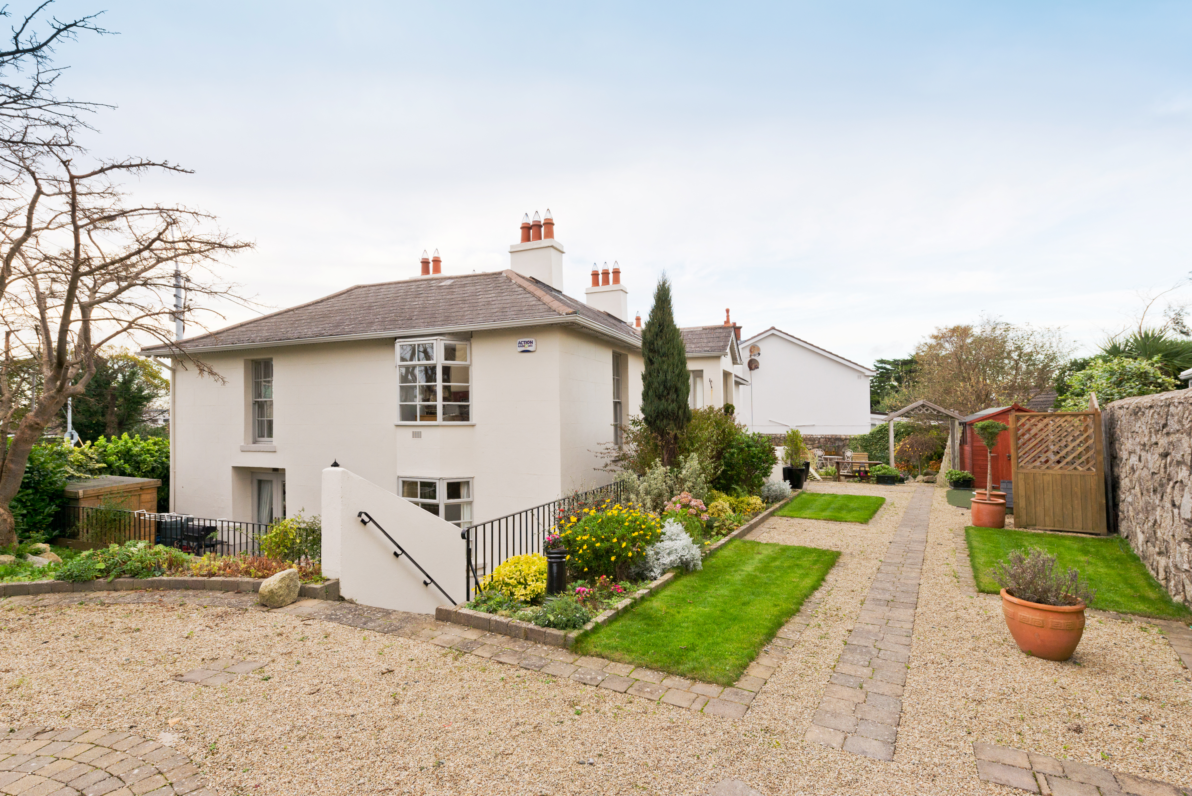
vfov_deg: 70.5
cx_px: 596
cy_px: 398
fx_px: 563
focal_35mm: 17
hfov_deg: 93.3
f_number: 7.1
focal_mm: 17
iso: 400
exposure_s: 1/200
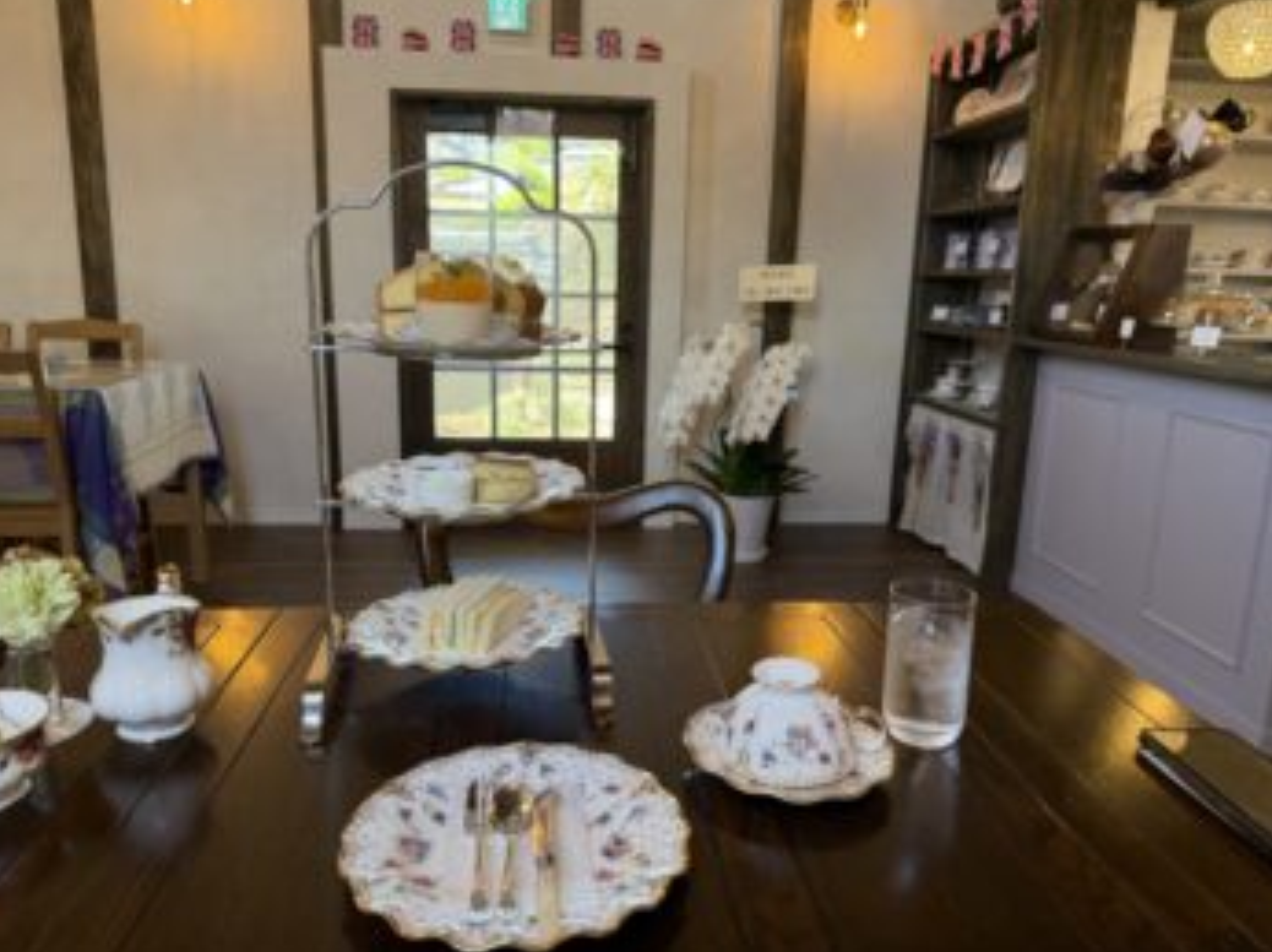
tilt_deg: -12.4
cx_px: 621
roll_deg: -1.3
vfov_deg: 54.8
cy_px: 470
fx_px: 918
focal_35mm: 25
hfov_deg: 69.4
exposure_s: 1/120
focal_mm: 6.76
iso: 160
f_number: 1.78
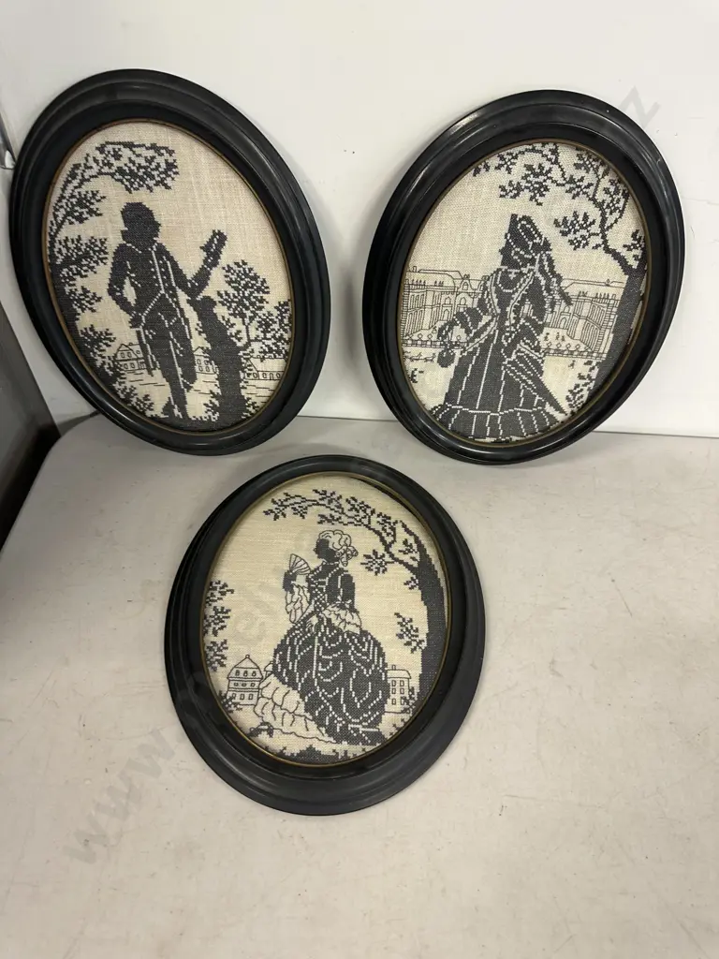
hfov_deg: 56.8
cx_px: 360
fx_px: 665
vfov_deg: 71.6
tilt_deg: -49.6
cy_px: 480
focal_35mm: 24
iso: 160
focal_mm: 6.86
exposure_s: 1/50
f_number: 1.78
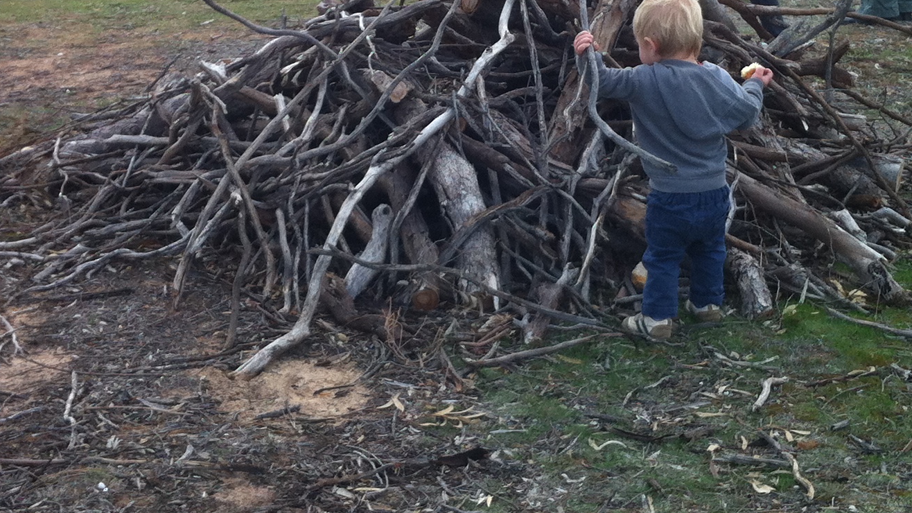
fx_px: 1814
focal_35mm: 75
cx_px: 489
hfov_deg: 28.2
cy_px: 101
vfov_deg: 16.0
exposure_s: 1/393
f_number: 2.8
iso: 80
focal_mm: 3.85
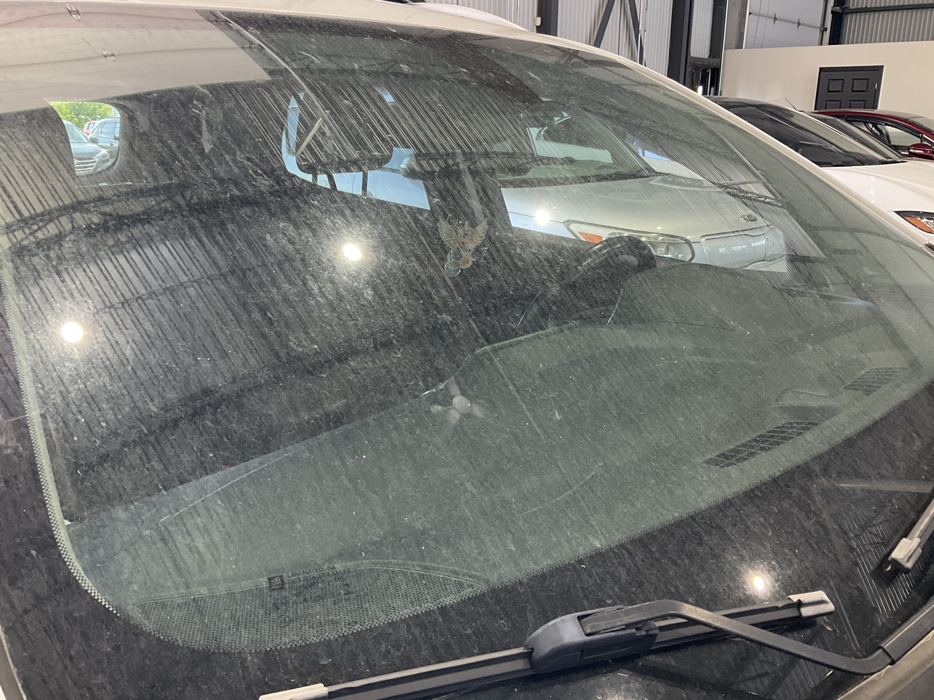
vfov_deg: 48.2
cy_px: 350
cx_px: 467
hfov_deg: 61.7
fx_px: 782
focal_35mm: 29
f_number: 1.8
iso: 64
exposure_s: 1/60
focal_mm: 3
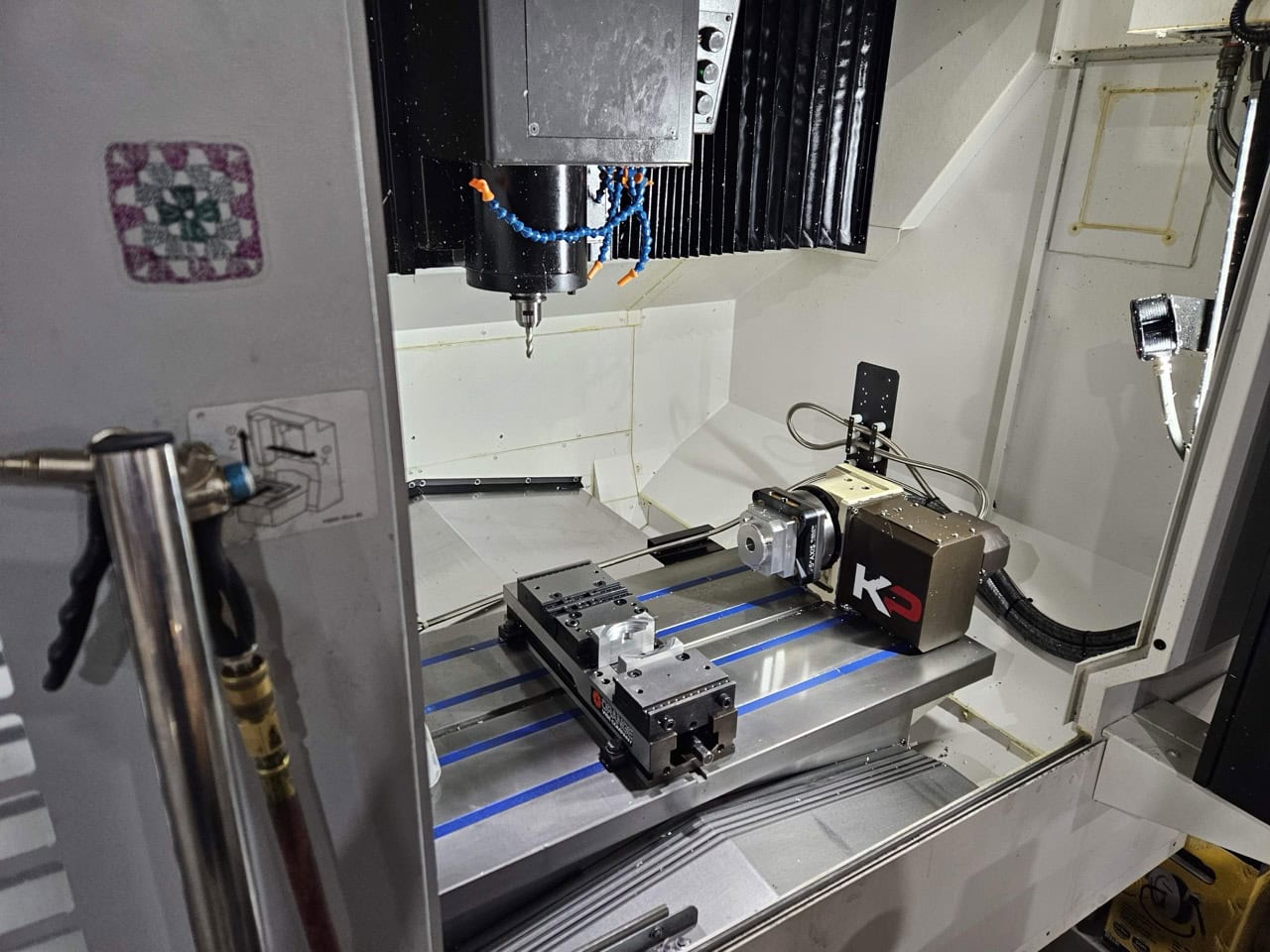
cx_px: 635
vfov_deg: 58.9
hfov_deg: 73.9
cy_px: 476
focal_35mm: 23
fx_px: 844
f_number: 1.8
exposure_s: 1/120
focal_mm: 5.4
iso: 320
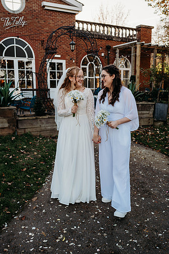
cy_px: 127
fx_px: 247
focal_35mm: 35
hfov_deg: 37.8
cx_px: 84
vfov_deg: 54.5
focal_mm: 35
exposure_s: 1/400
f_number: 3.5
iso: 100
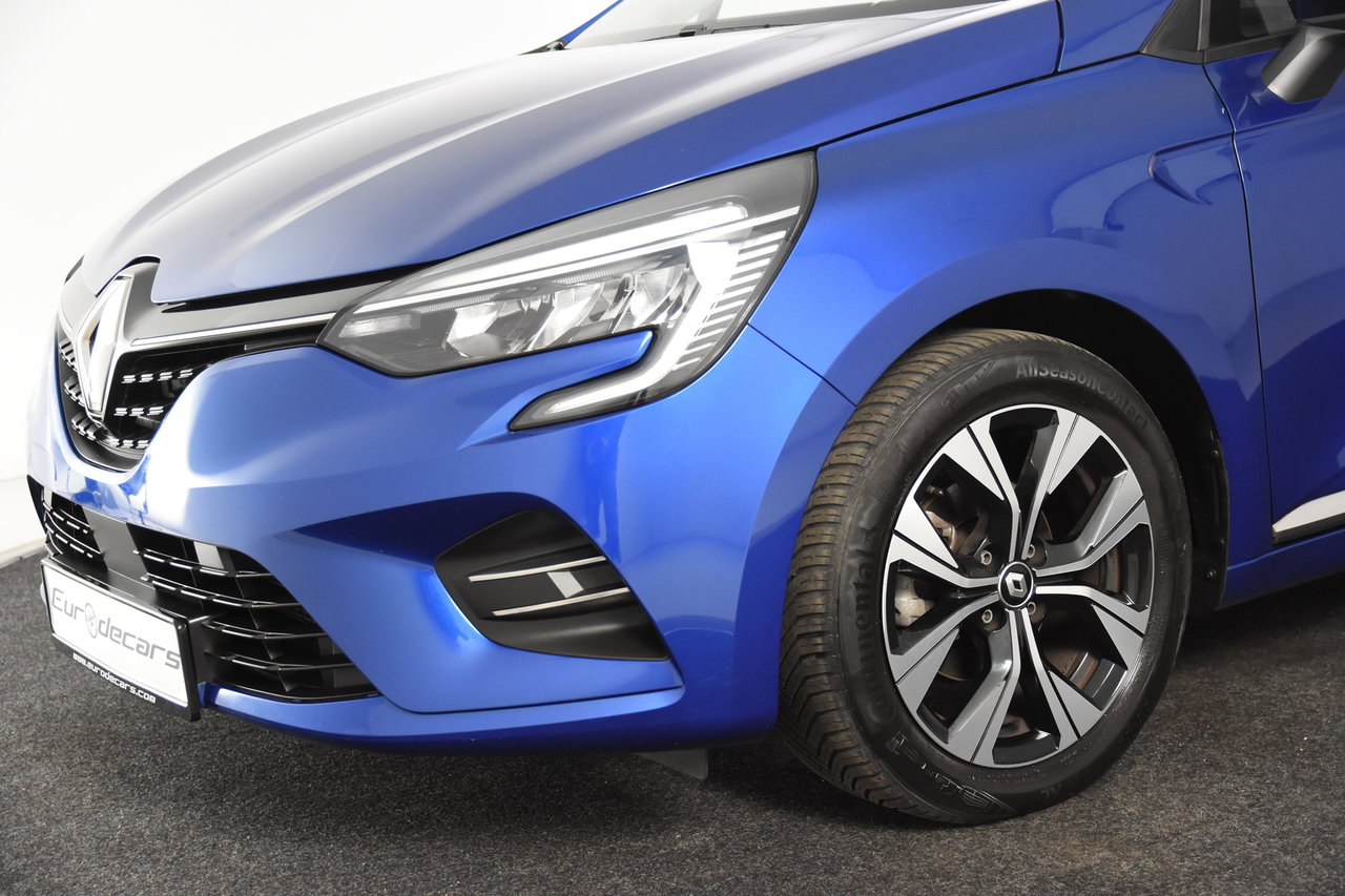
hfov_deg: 35.1
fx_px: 2129
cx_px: 672
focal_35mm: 57
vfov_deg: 23.8
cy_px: 448
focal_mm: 38
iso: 1600
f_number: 4
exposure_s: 1/60
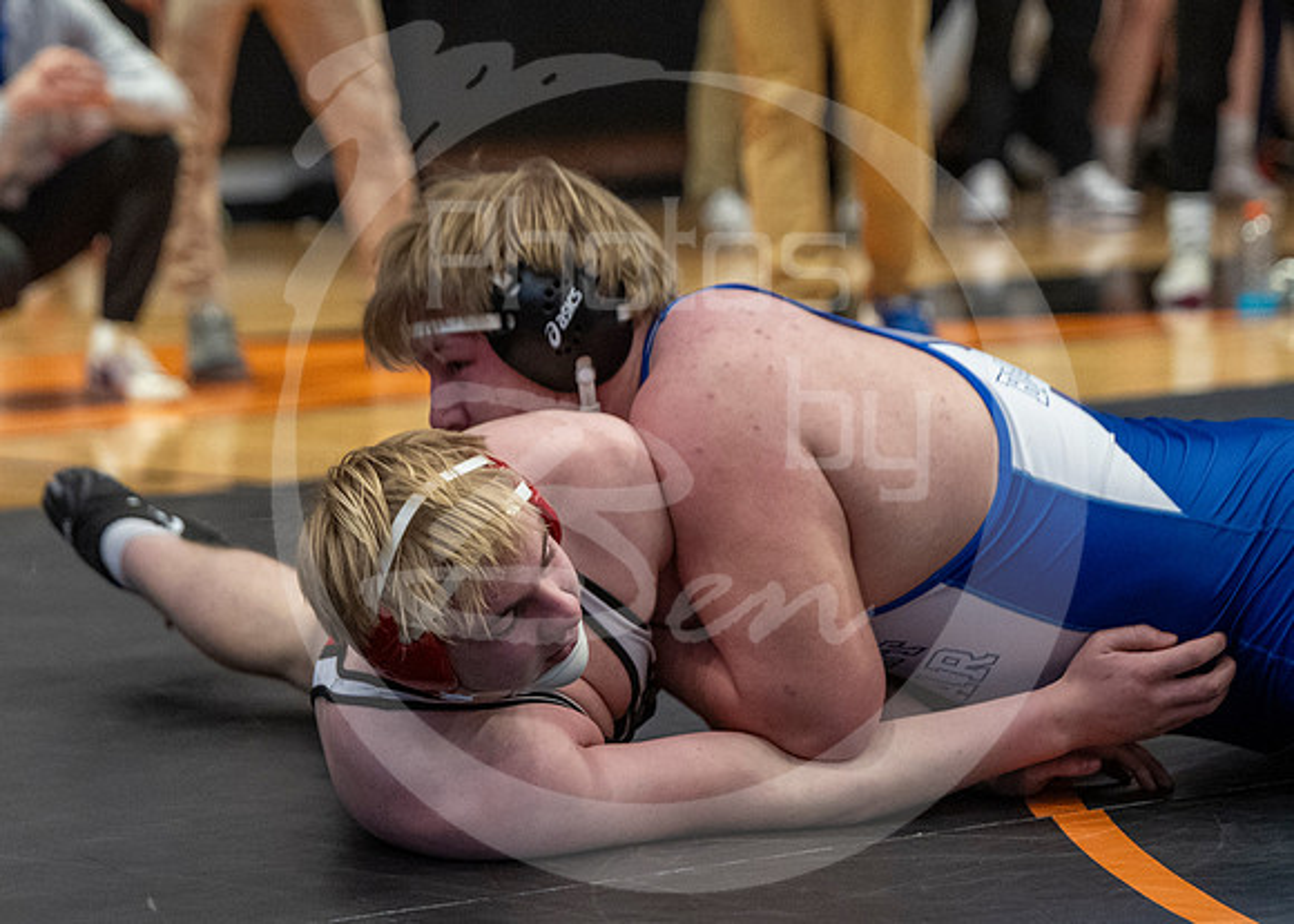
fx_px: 6781
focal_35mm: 185
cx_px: 506
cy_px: 636
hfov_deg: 10.9
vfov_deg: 7.8
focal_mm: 86
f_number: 2.8
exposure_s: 1/1000
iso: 3200
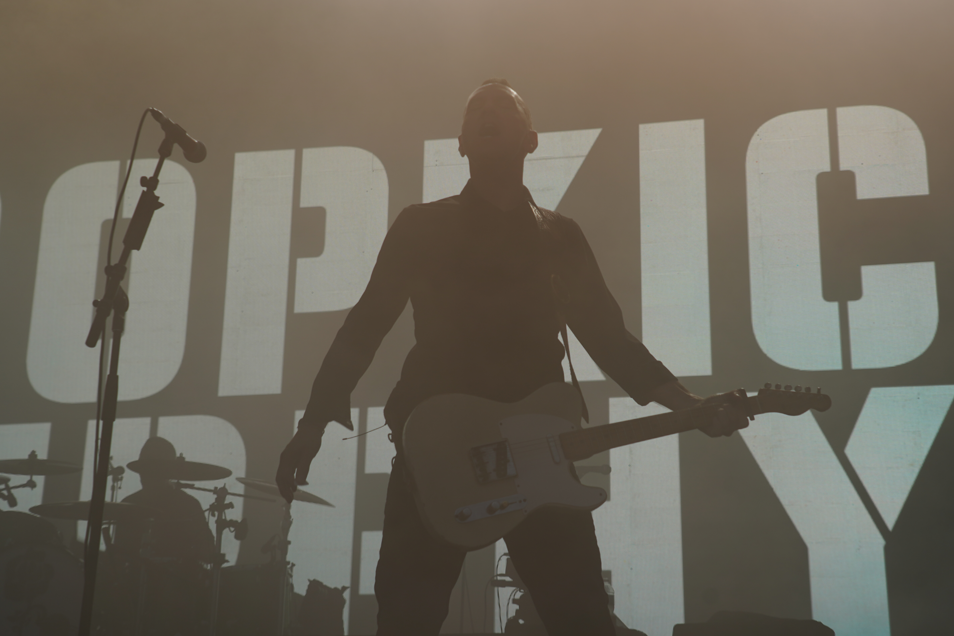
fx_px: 1510
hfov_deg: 35.1
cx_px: 489
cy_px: 335
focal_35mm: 57
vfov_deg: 23.8
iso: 160
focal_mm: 54
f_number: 5
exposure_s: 1/160
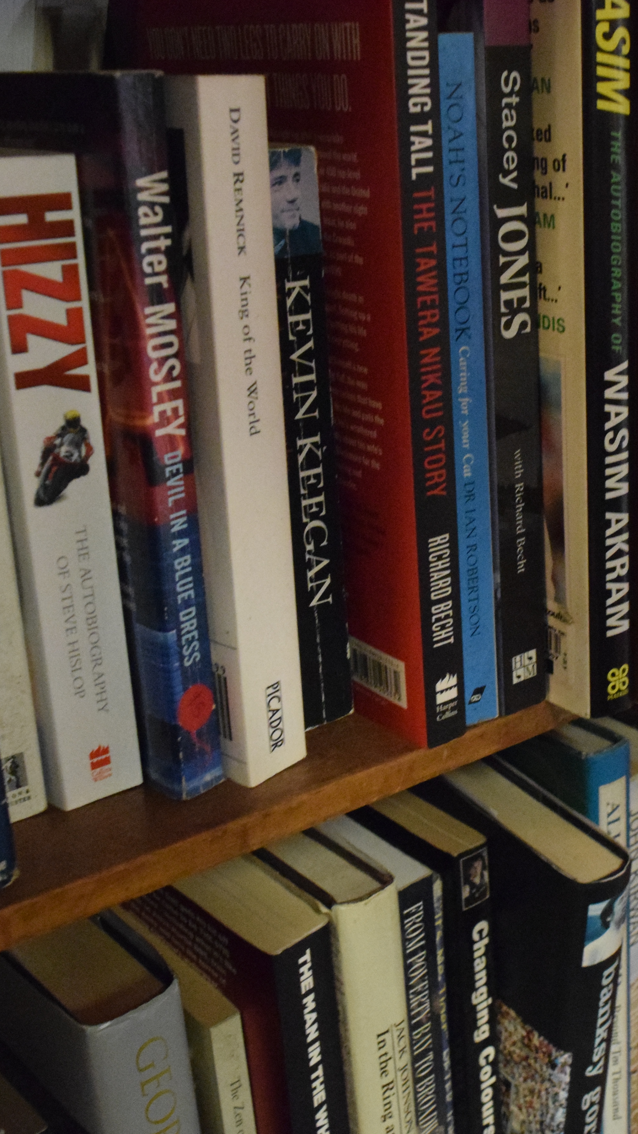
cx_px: 581
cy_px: 606
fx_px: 1383
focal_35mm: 46
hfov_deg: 25.1
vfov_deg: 44.6
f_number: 5.6
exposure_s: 1/25
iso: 6400
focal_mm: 18
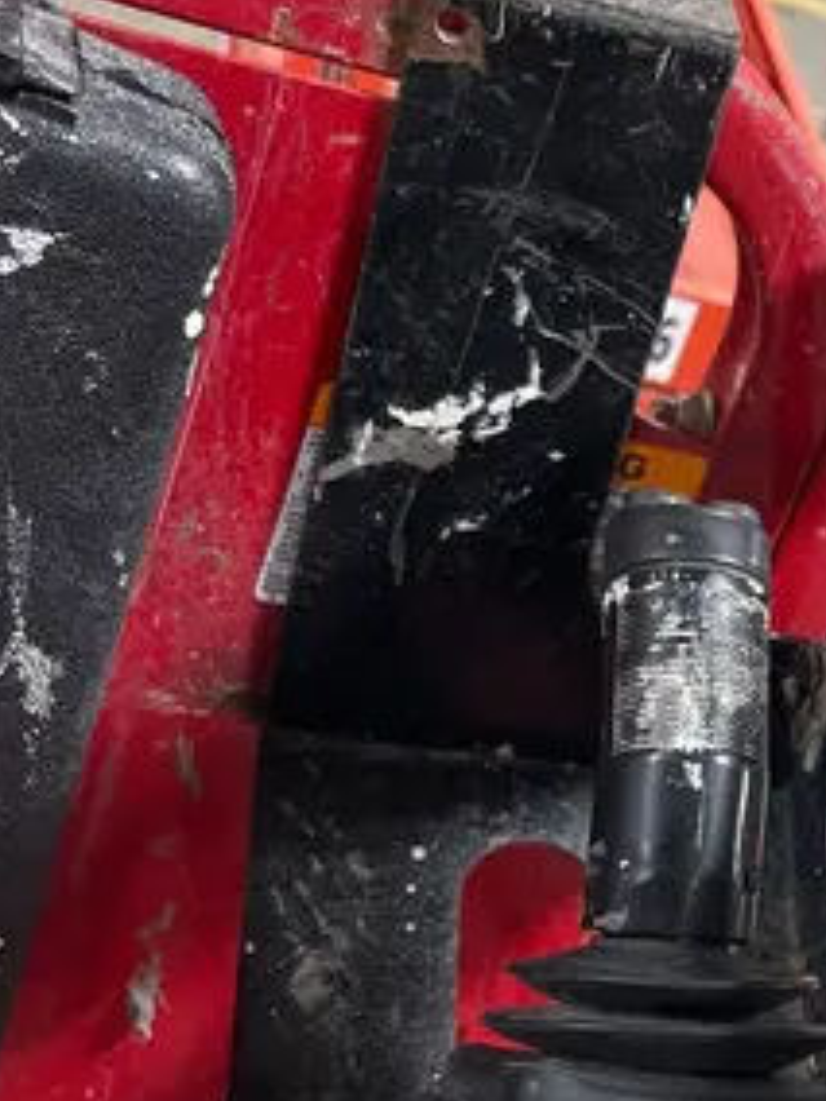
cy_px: 704
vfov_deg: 28.8
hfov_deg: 20.6
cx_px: 962
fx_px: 2132
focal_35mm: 67
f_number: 1.6
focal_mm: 5.1
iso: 125
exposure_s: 1/60
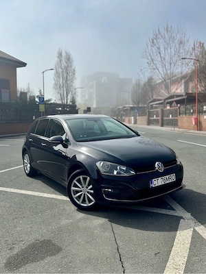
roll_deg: +0.1
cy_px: 137
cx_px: 103
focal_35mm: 26
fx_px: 206
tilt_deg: -2.4
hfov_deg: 53.1
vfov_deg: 67.3
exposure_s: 1/5348
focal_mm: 5.96
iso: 50
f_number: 1.6
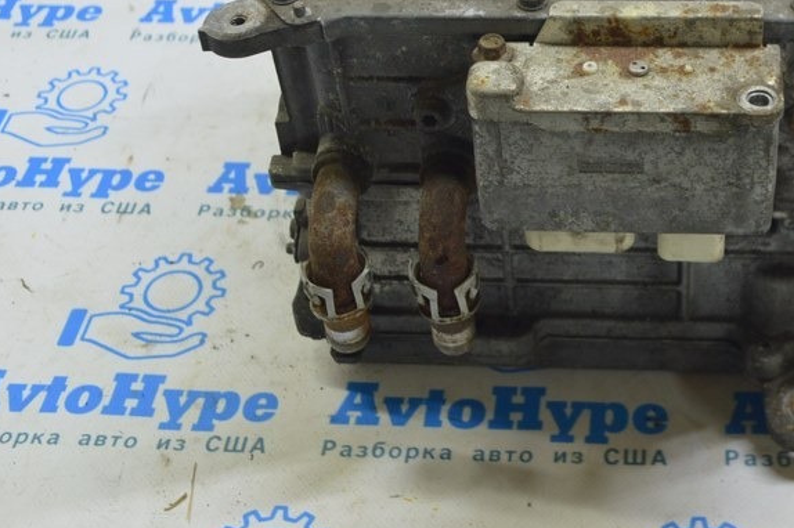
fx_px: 1474
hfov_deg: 29.8
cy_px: 84
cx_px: 552
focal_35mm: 67
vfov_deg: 20.0
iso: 400
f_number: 5.6
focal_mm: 25
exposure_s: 1/20
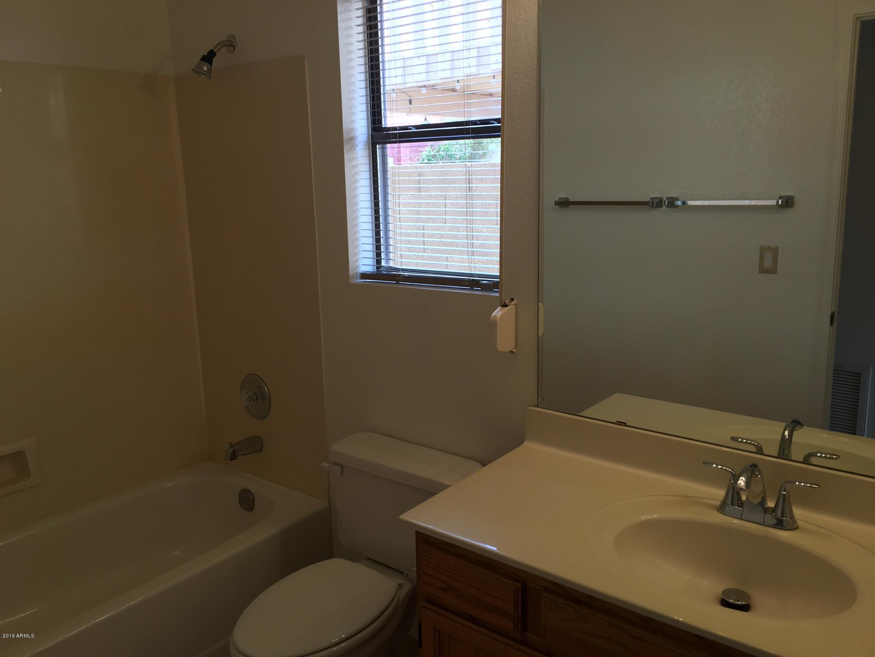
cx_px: 438
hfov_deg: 61.7
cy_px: 328
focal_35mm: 29
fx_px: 733
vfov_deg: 48.2
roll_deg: +1.2
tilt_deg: -10.3
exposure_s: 1/60
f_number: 2.2
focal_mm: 4.15
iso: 25
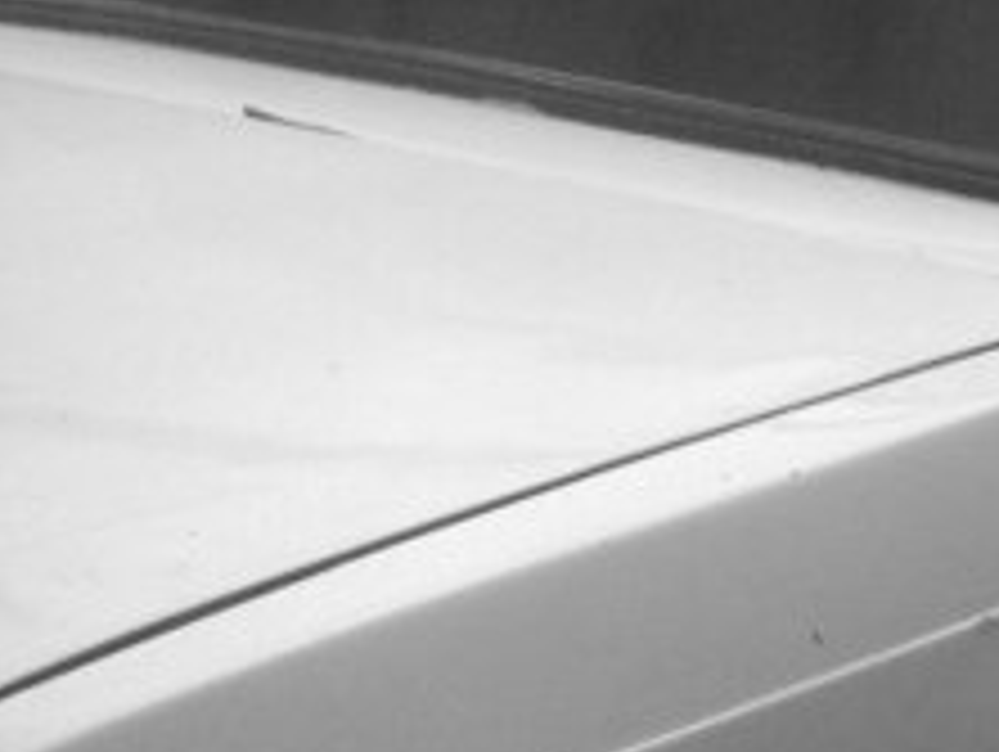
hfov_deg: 18.0
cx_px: 1480
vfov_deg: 15.1
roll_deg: -6.9
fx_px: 2831
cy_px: 529
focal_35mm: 98
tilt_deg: -15.2
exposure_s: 1/2088
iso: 50
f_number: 2.4
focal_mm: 4.12
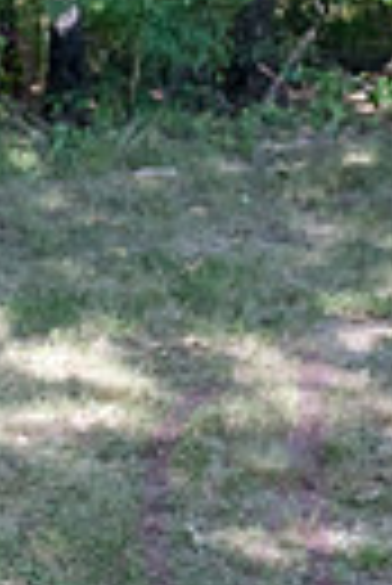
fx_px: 1857
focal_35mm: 114
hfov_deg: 11.3
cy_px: 128
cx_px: -302
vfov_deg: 17.8
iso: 320
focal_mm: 24
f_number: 3.2
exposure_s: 1/400
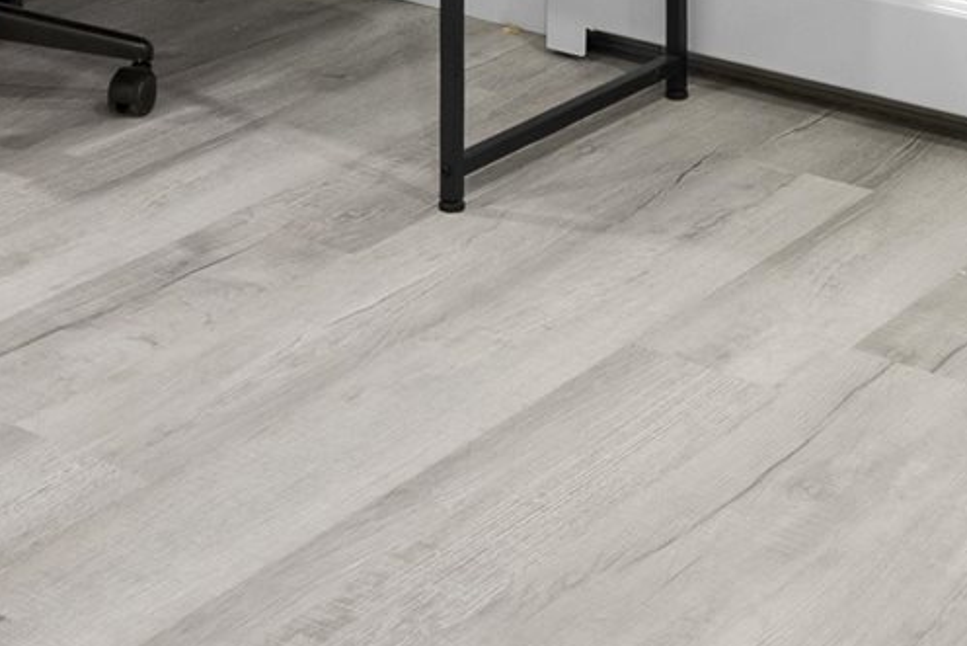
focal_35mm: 99
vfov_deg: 11.9
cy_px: -746
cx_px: 450
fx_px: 2660
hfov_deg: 20.6
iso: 400
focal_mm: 16
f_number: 7.1
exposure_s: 1/3
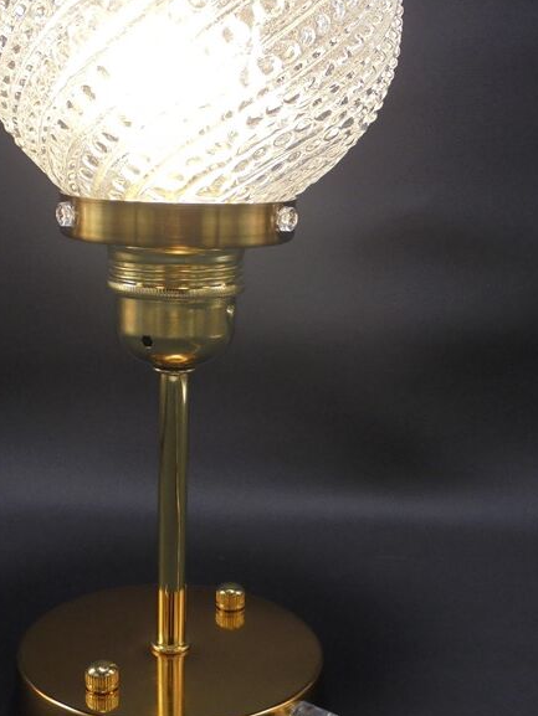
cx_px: 187
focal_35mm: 53
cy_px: 287
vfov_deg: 36.0
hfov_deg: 27.4
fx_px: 1098
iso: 100
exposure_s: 1/50
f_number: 4
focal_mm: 6.1
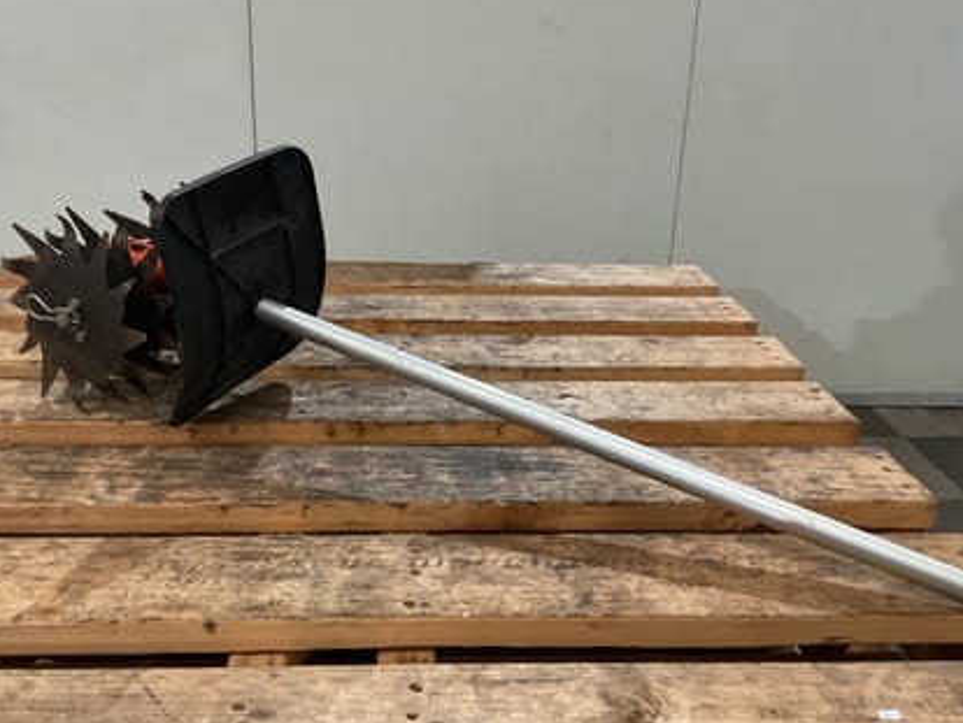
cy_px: 387
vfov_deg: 40.7
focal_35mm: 35
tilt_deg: -24.4
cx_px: 449
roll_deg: -3.1
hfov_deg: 52.6
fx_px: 974
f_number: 1.8
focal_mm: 3
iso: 250
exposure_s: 1/40
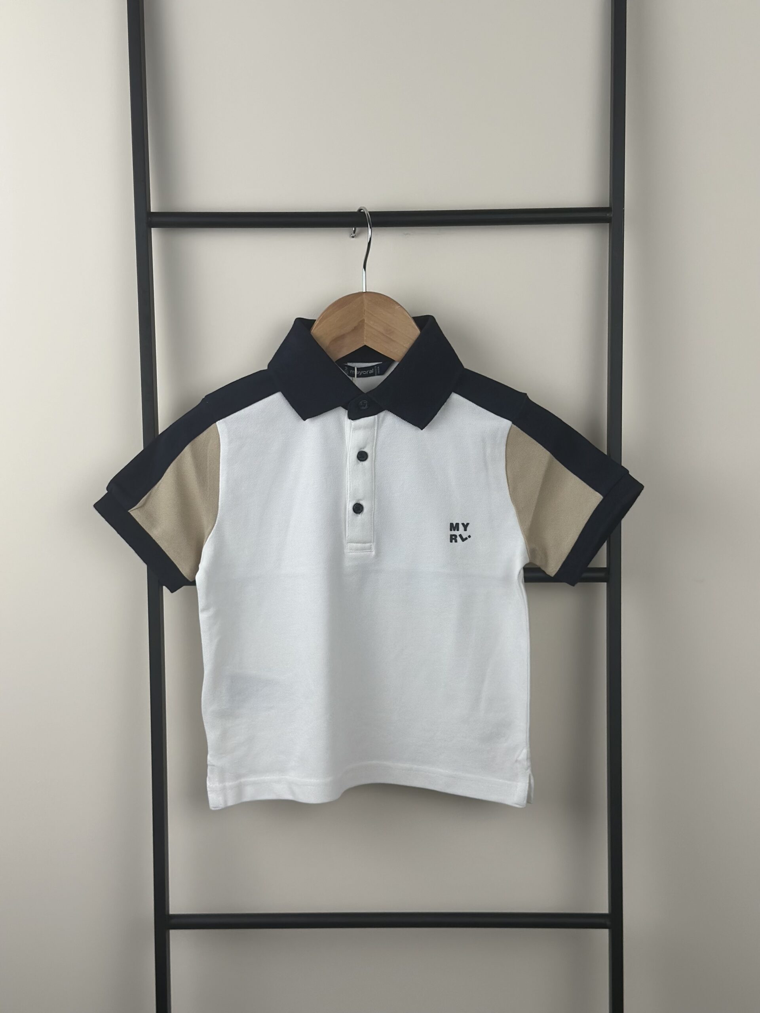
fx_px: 1405
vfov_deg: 39.7
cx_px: 380
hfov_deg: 30.3
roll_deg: -0.1
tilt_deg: -9.2
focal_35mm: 48
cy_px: 506
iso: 80
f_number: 1.78
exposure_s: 1/506
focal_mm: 6.86
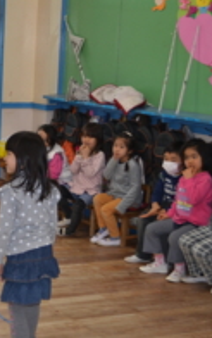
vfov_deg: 25.5
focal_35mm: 81
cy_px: 146
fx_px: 747
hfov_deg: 14.8
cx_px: -121
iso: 400
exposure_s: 1/80
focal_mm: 26
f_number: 4.2
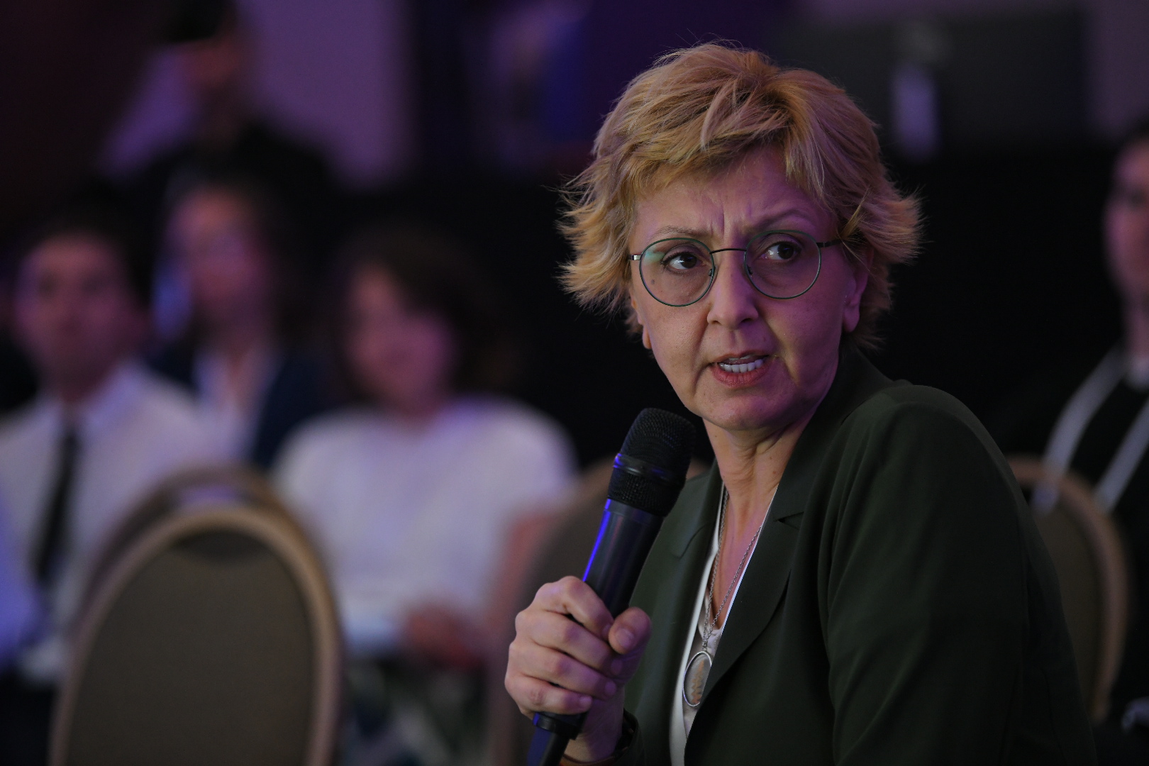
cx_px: 574
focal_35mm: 155
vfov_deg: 8.9
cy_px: 383
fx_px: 4947
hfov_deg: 13.2
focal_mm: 155
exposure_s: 1/160
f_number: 2.8
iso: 3200
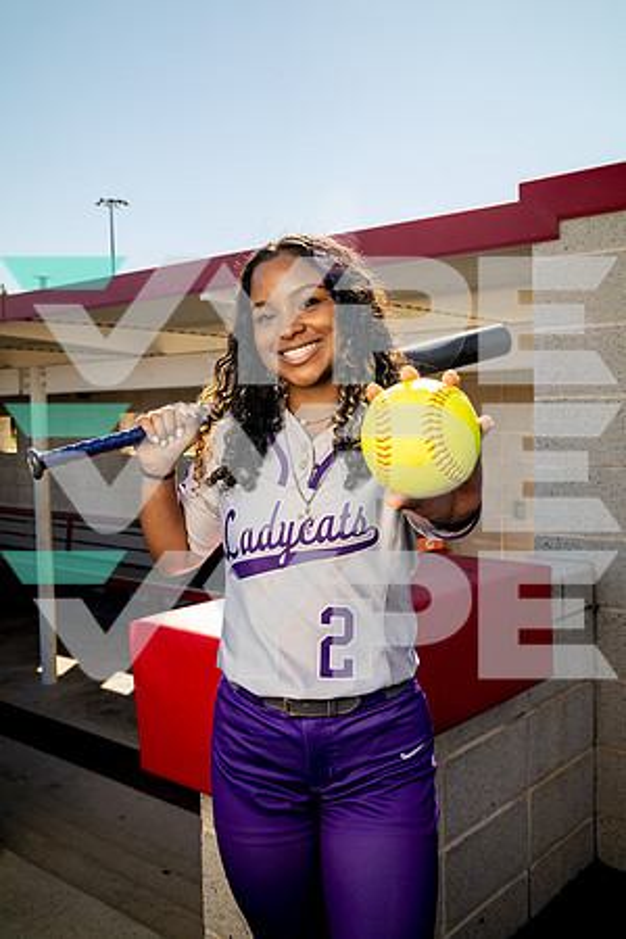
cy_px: 470
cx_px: 313
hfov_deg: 36.9
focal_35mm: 36
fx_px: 939
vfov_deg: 53.1
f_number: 8
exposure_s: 1/250
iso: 250
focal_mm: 36
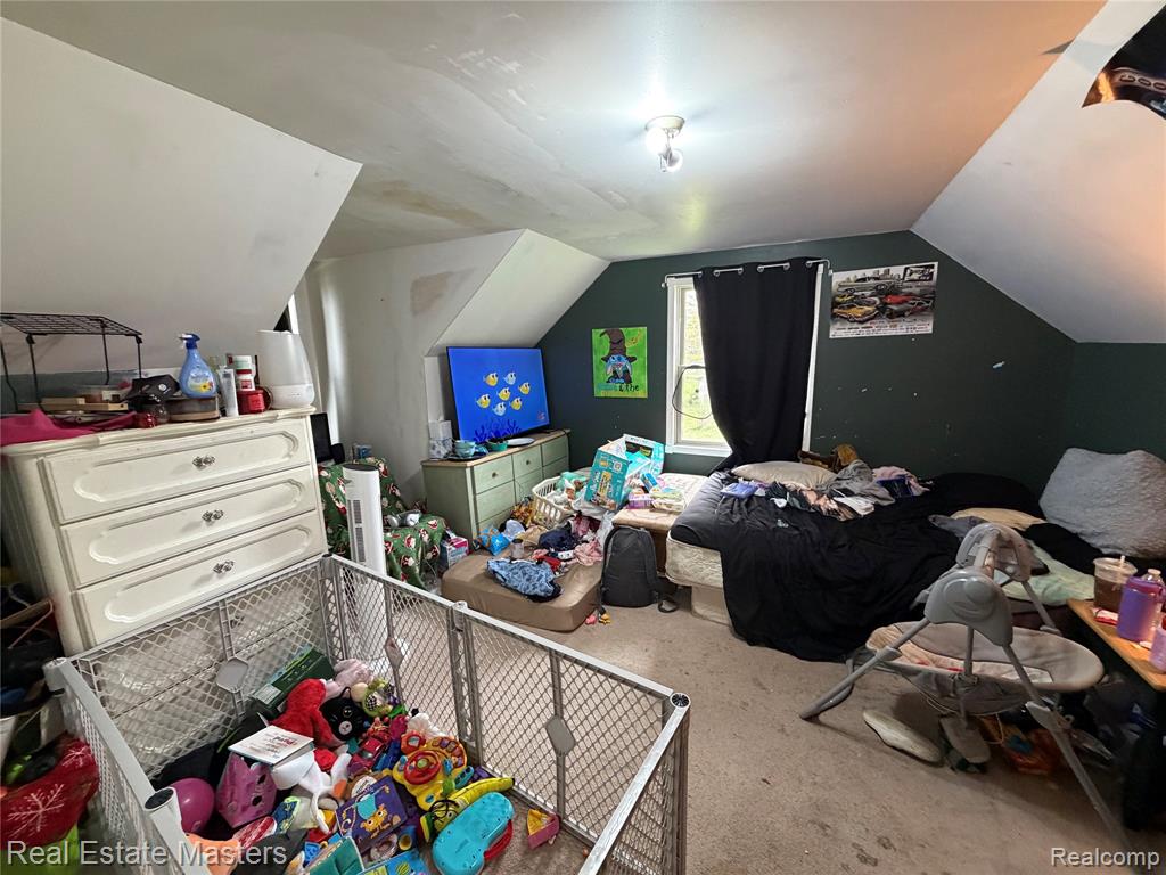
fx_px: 472
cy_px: 438
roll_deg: +1.6
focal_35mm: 14
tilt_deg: -10.4
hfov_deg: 102.1
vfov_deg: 85.7
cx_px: 583
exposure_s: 1/60
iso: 400
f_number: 2.2
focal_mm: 2.22
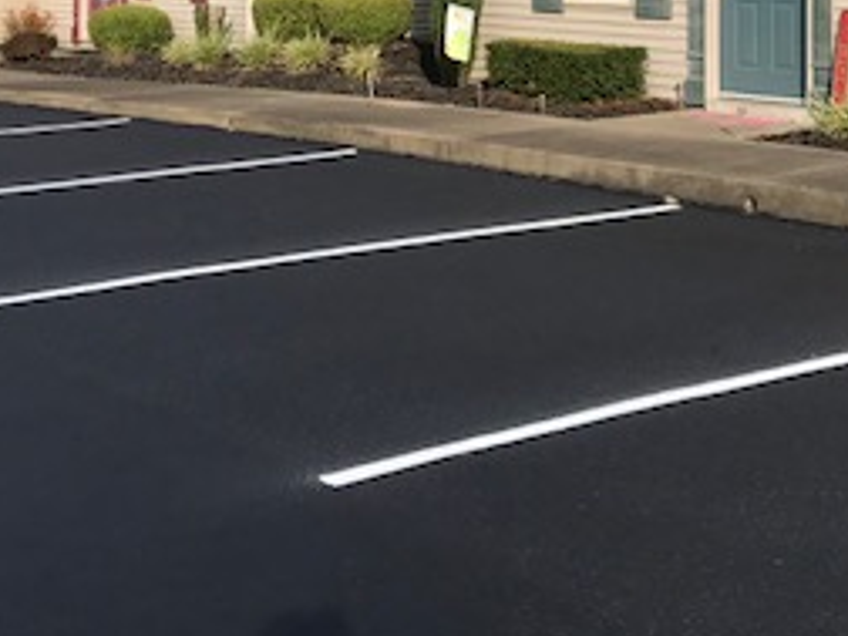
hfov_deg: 27.4
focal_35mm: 71
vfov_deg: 19.7
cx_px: 357
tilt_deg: +2.0
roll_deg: -0.4
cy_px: -98
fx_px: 1739
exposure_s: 1/1650
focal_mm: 3.99
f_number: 1.8
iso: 20
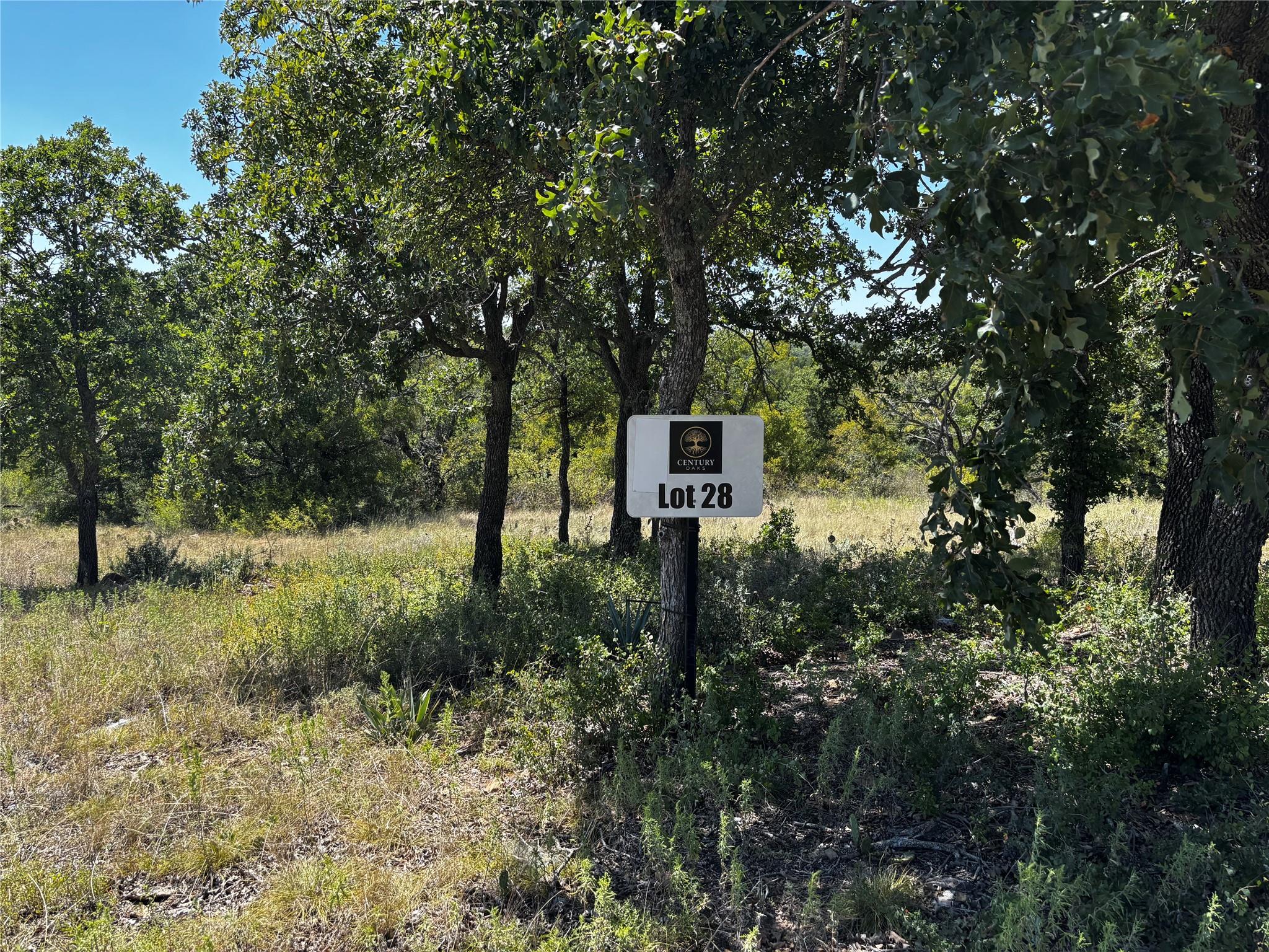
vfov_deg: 53.1
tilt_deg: -7.6
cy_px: 476
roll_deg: -2.8
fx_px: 953
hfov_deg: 67.3
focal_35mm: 26
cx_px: 634
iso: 50
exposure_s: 1/935
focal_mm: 5.96
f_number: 1.6
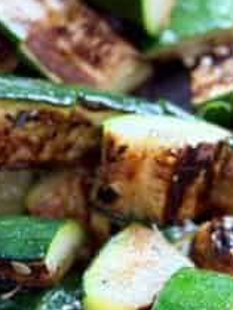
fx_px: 1999
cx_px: 58
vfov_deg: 8.6
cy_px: 501
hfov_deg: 6.7
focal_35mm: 223
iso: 400
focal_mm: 6.8
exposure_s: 1/40
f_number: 1.8
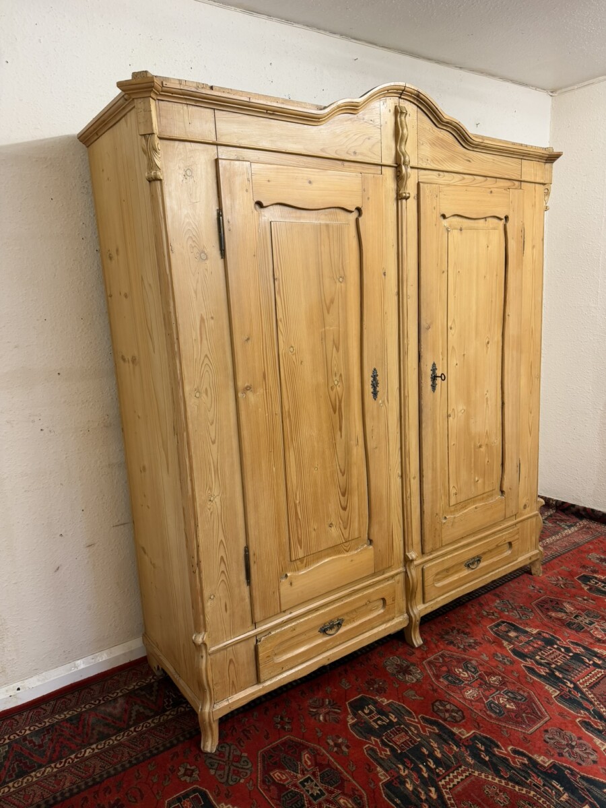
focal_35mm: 24
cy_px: 404
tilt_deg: -11.6
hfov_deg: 56.8
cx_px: 303
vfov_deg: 71.6
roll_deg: +2.3
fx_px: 560
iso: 100
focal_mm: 6.76
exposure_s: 1/50
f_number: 1.78
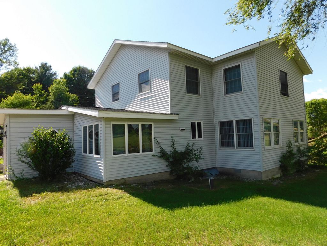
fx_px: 217
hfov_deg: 73.9
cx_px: 164
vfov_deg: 58.9
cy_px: 123
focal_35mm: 23
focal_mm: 4
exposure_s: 1/800
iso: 125
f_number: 3
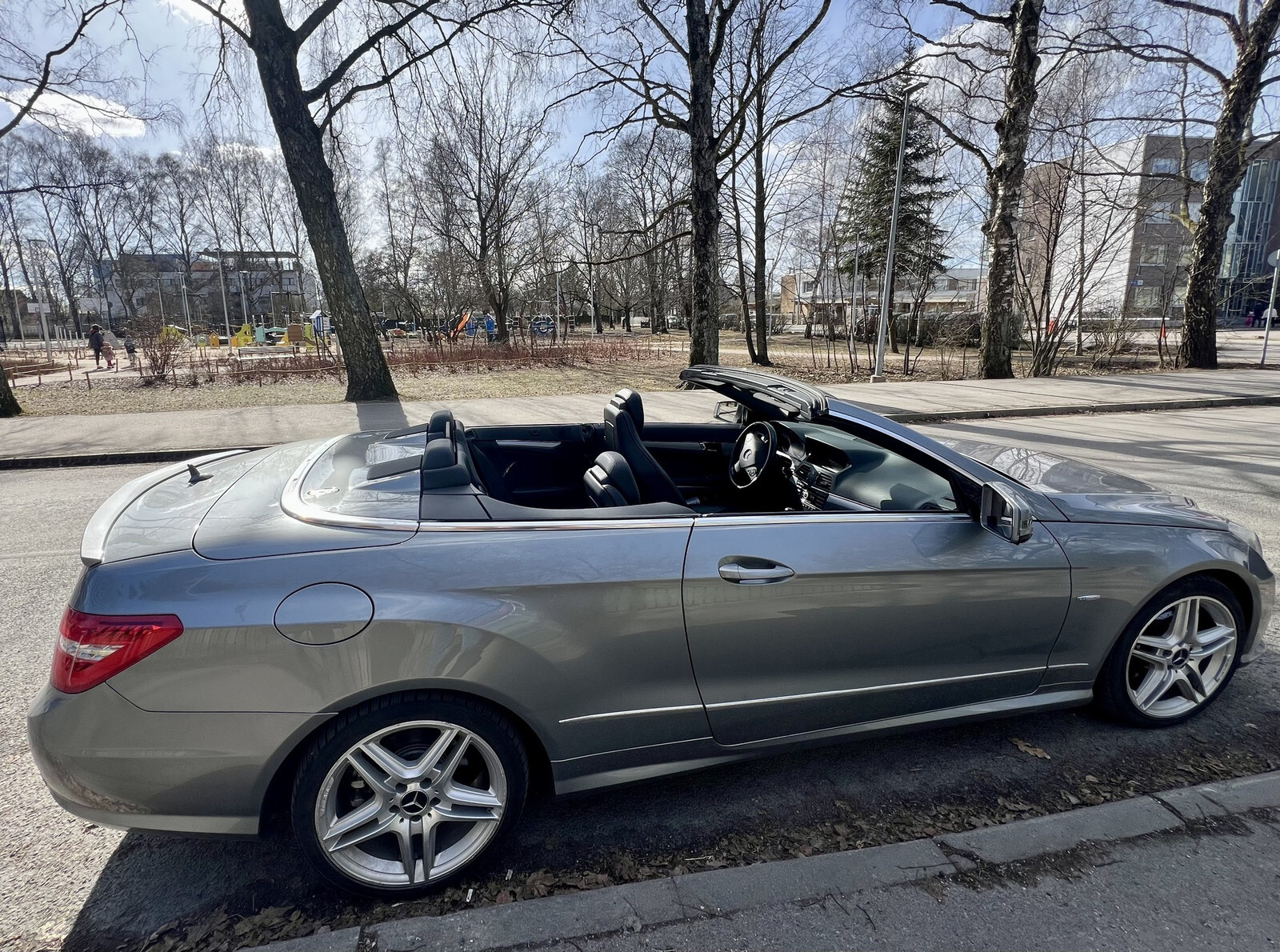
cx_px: 640
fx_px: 479
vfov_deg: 89.6
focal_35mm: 13
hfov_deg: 106.3
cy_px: 476
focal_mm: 1.57
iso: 32
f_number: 1.8
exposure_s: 1/615
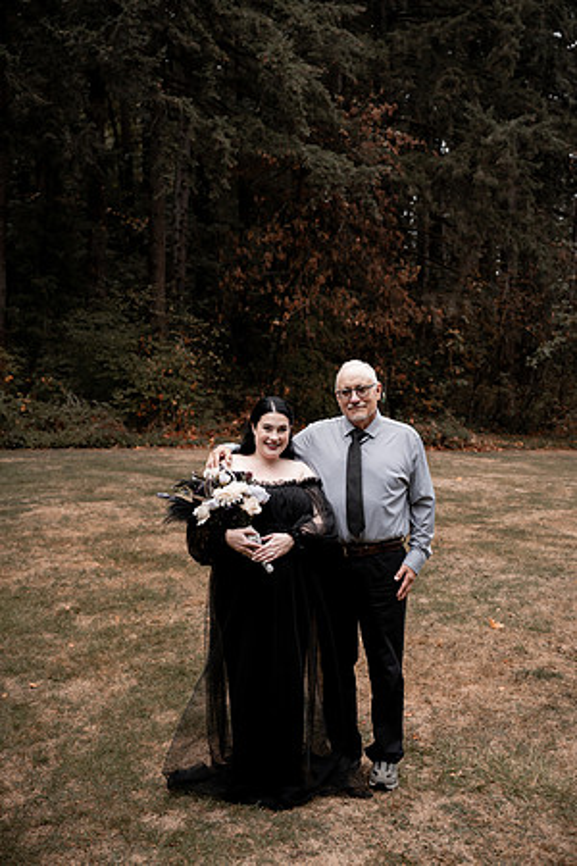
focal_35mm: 31
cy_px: 433
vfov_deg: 60.3
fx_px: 745
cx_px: 288
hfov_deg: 42.3
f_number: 2.8
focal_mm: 31
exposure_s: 1/1600
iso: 400
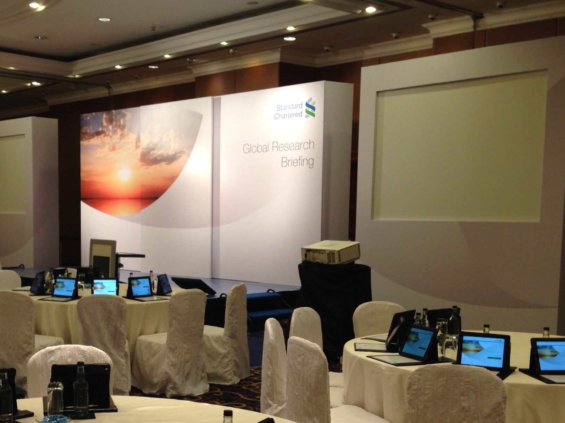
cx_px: 167
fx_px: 849
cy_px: 301
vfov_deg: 27.7
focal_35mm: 52
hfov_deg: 36.3
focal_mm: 4.12
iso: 80
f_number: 2.4
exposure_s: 1/20
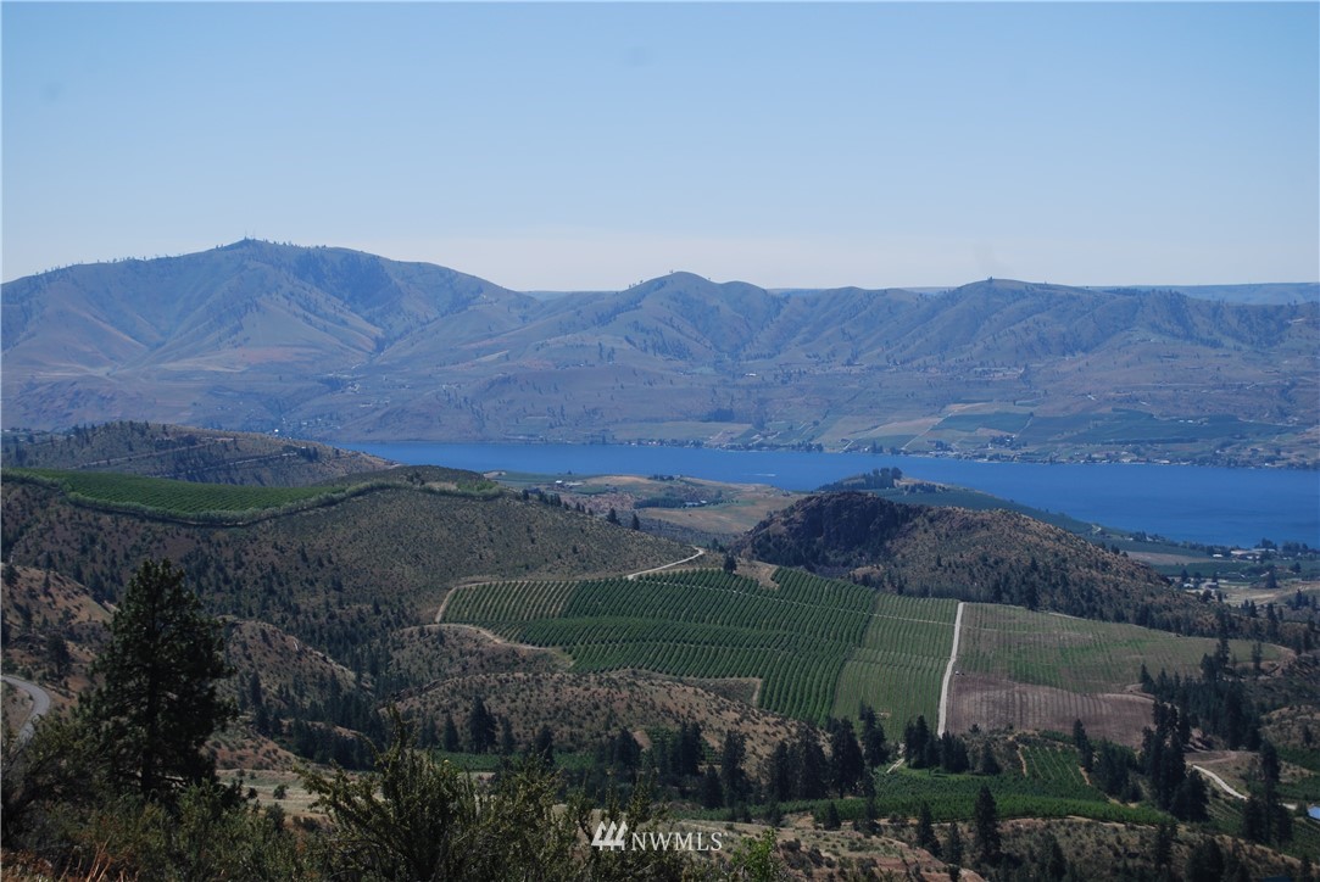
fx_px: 3027
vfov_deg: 16.6
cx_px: 660
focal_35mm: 82
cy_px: 441
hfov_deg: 24.6
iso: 100
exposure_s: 1/160
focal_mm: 55
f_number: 6.3
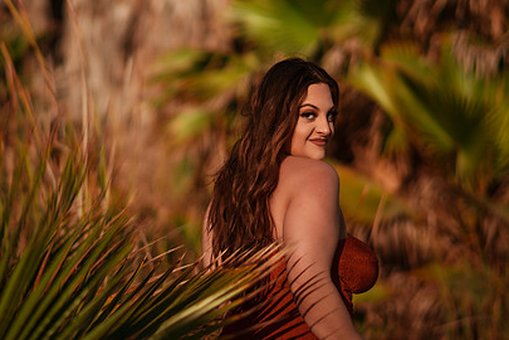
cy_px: 177
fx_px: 1173
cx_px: 170
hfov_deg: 24.4
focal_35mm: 83
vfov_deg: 16.5
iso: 100
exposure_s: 1/8000
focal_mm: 58
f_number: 1.4
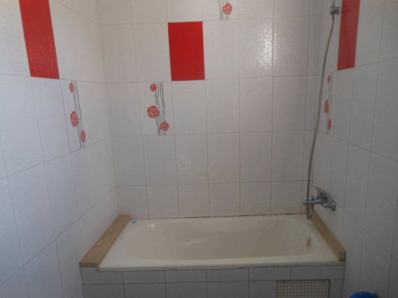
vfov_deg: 54.9
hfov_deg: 69.4
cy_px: 149
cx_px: 199
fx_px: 287
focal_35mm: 25
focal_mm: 4.5
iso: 80
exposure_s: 1/40
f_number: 3.2
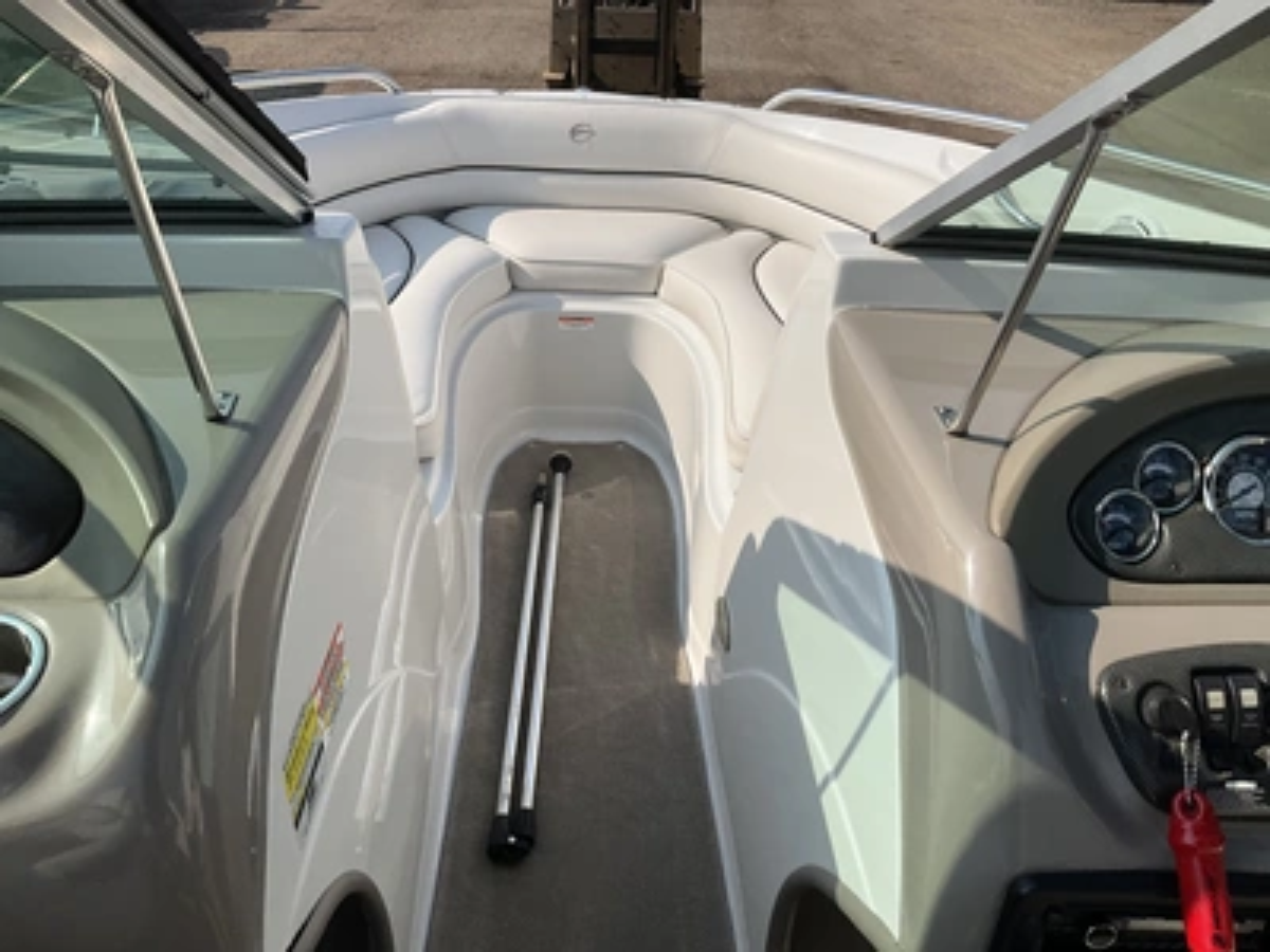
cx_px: 635
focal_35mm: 29
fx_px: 1064
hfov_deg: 61.7
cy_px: 476
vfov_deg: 48.2
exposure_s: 1/2227
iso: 25
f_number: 1.8
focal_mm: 3
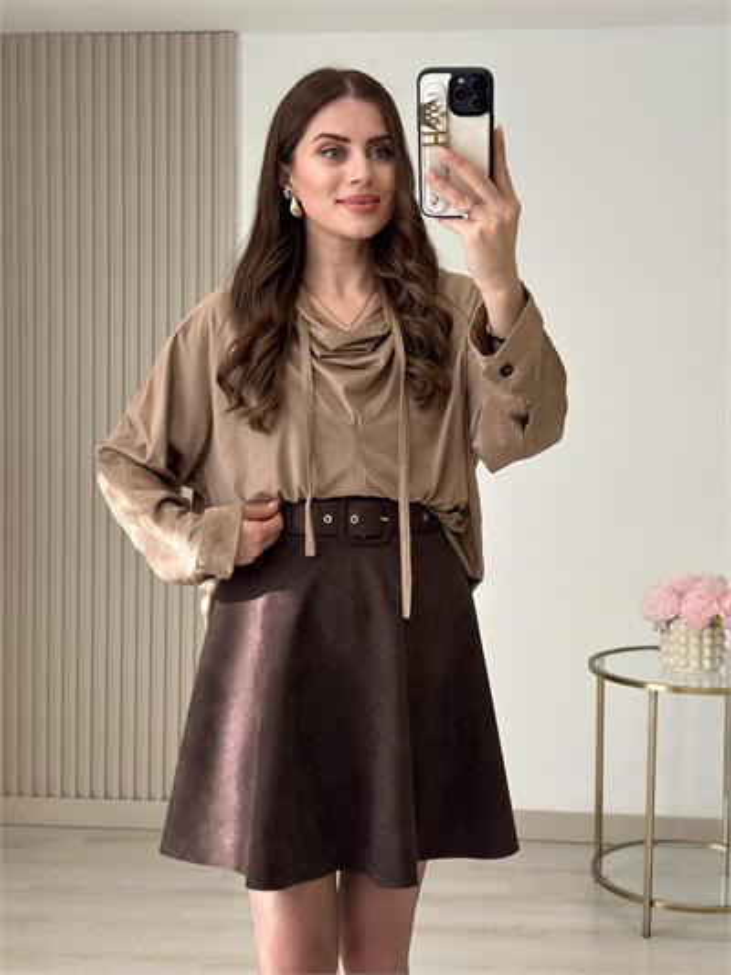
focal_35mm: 48
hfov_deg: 30.3
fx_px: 1351
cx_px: 366
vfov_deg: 39.6
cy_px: 488
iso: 80
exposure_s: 1/475
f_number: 1.78
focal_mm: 6.86
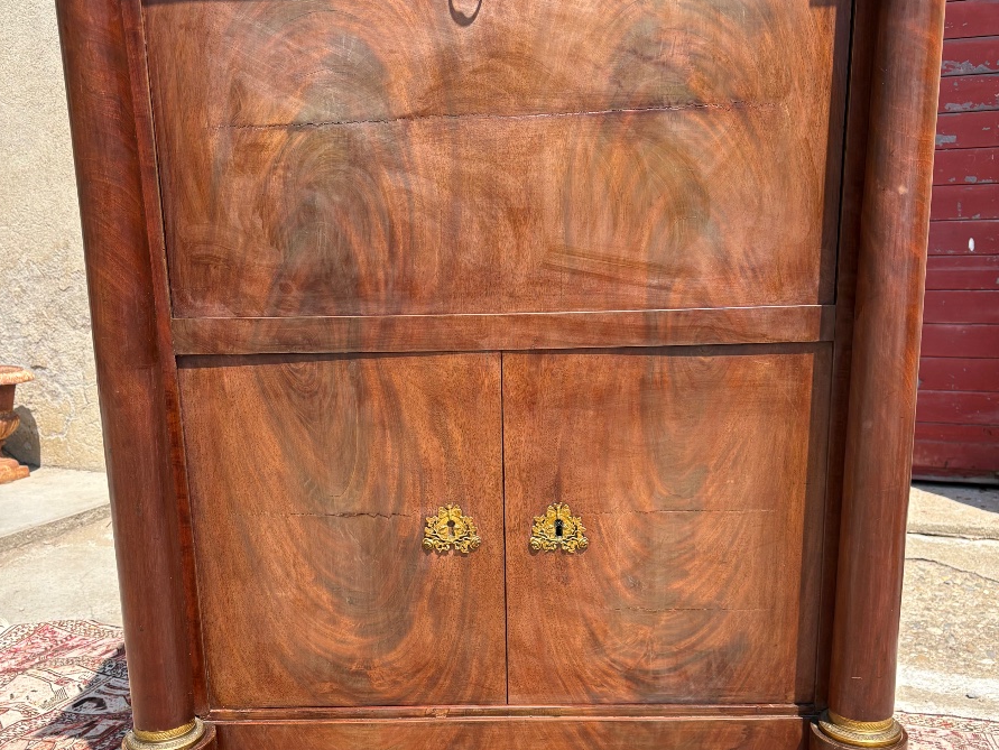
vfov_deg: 40.4
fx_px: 1010
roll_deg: +0.0
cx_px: 499
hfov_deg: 52.6
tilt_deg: -11.3
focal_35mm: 35
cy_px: 471
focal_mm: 5.96
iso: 50
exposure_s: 1/1751
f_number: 1.6
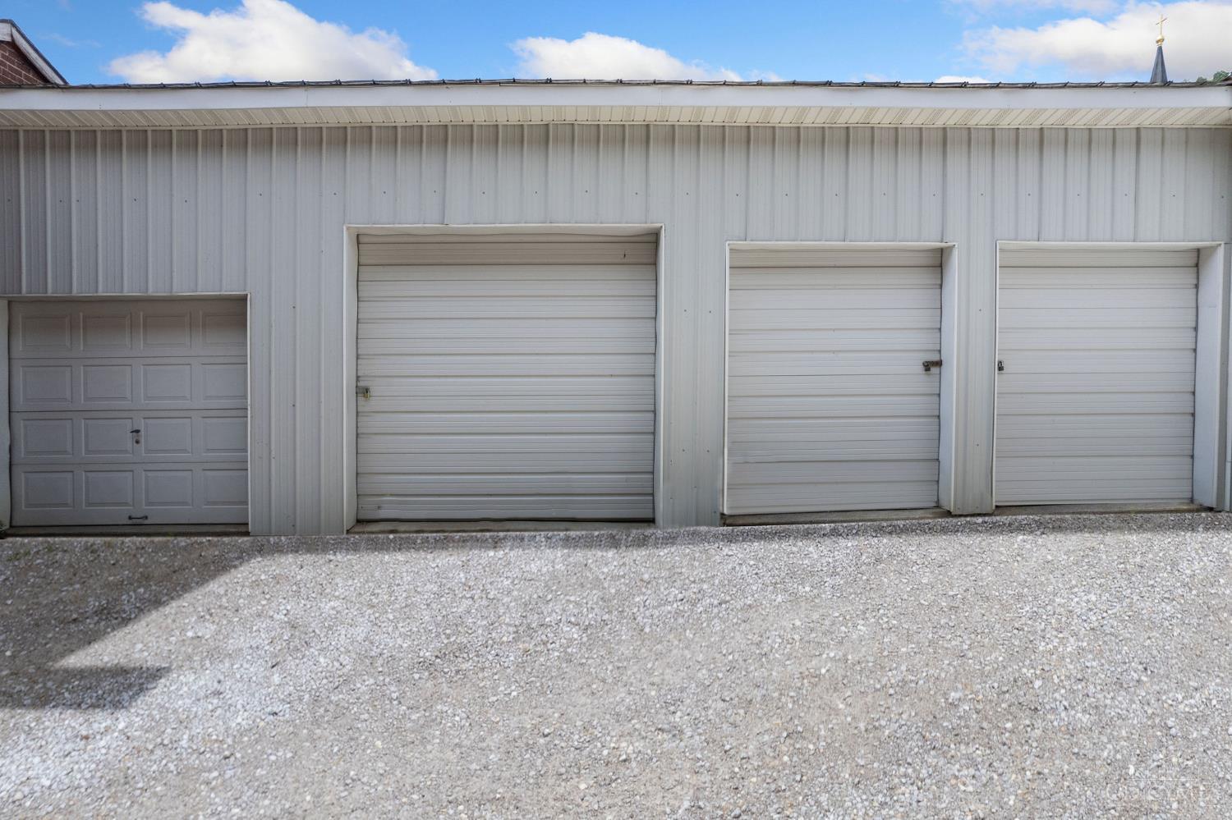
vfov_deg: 57.2
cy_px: 410
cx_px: 616
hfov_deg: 78.6
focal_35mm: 22
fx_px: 753
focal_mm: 8.38
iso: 110
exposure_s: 1/2000
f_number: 2.8
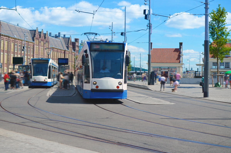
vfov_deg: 25.6
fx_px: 336
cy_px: 76
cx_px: 116
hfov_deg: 37.9
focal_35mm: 52
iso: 100
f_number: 2.8
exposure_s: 1/2000
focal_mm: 35
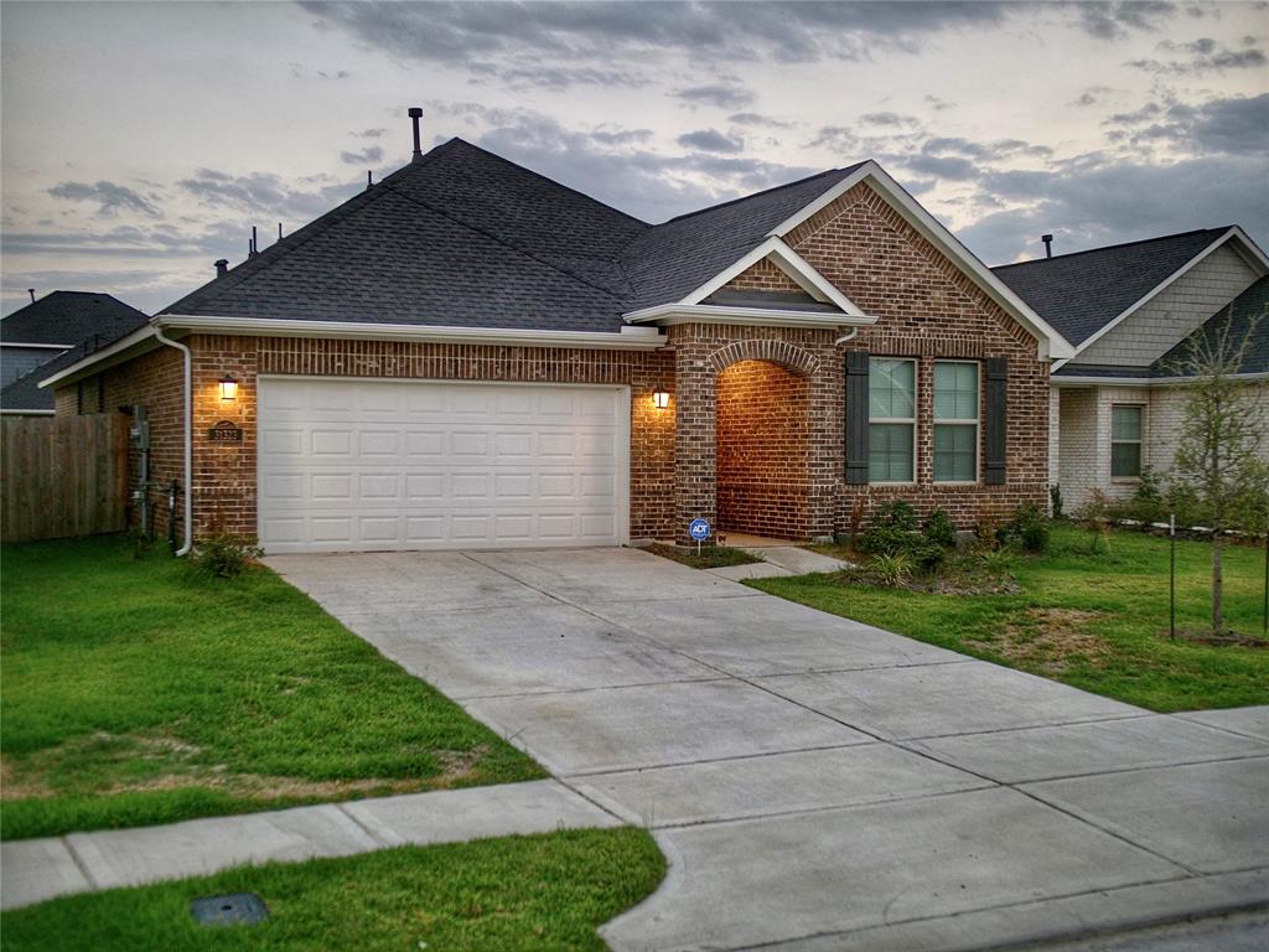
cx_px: 634
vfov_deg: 34.3
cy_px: 476
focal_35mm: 42
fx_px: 1540
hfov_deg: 44.8
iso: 200
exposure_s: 1/320
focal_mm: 21
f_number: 1.2
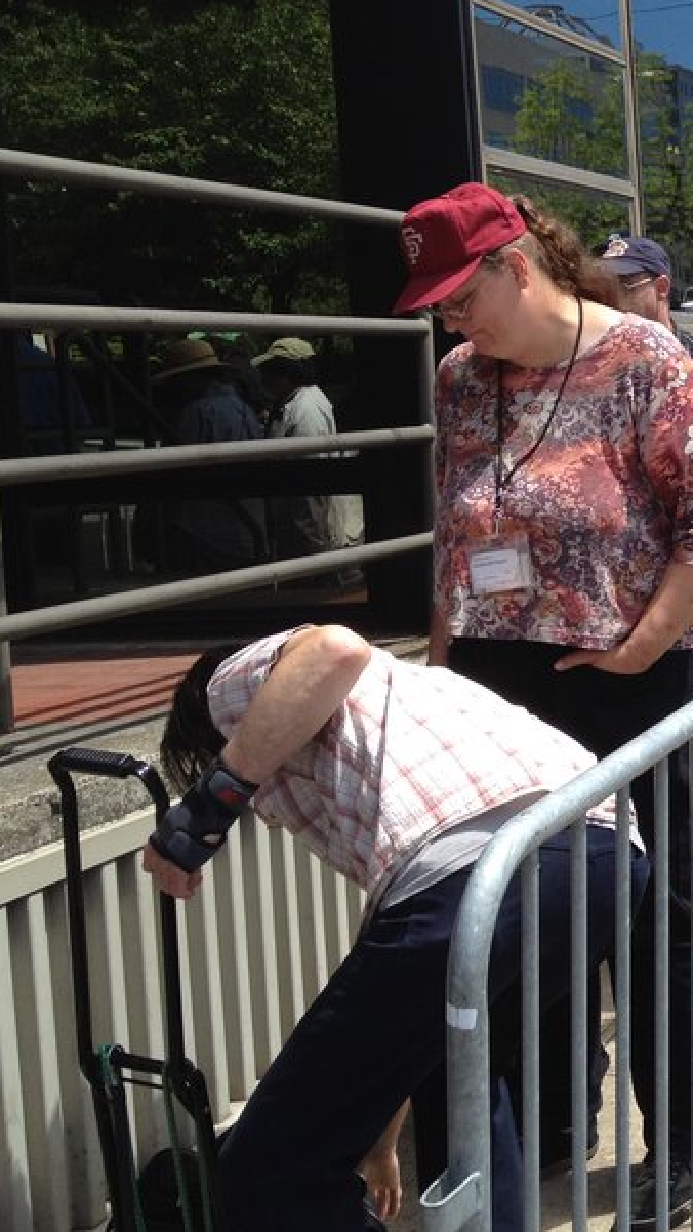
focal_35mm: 65
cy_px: 486
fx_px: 2124
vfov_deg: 32.3
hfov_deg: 17.1
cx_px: 970
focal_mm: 4.28
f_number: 2.4
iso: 64
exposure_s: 1/1151
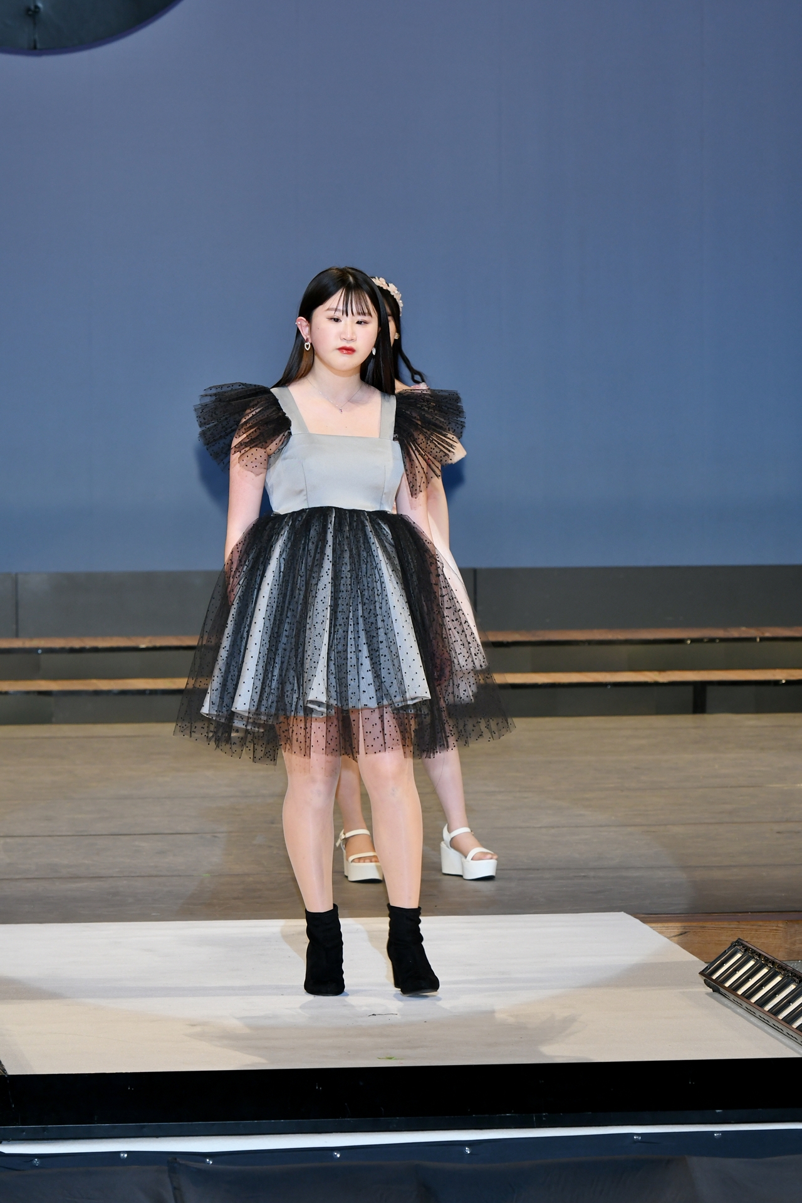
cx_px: 401
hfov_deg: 7.6
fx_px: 6015
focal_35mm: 180
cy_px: 602
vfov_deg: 11.4
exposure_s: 1/250
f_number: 5.6
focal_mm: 120
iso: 800
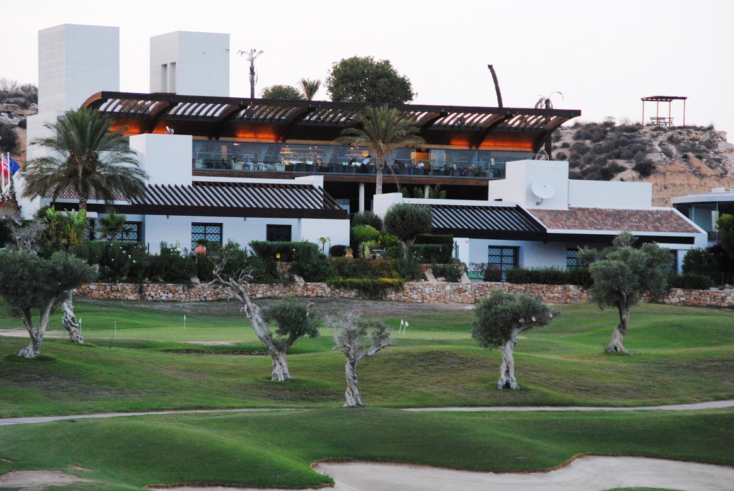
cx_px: 367
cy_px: 246
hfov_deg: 11.4
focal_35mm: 180
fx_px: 3675
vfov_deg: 7.7
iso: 800
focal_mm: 120
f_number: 6
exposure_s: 1/125
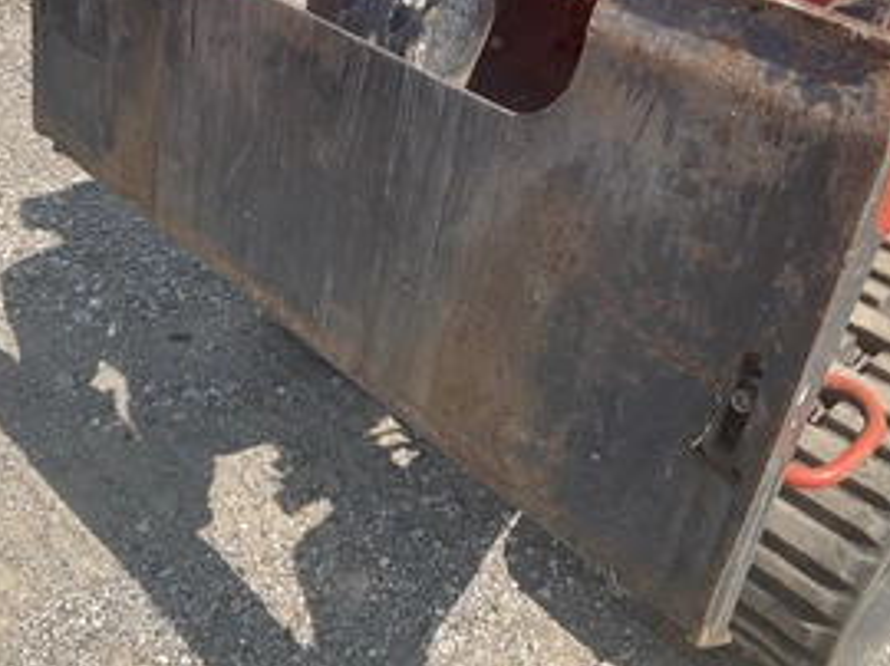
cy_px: 267
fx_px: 1105
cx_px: 415
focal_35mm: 43
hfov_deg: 43.9
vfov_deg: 33.4
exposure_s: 1/978
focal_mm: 3
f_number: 1.8
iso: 25
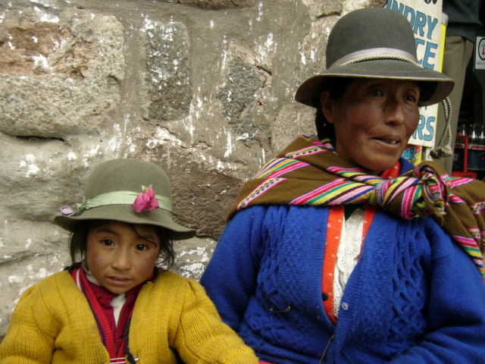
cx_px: 242
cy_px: 182
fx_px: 490
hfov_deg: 52.6
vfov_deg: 40.7
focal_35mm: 35
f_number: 2.8
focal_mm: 5.8
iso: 100
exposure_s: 1/320
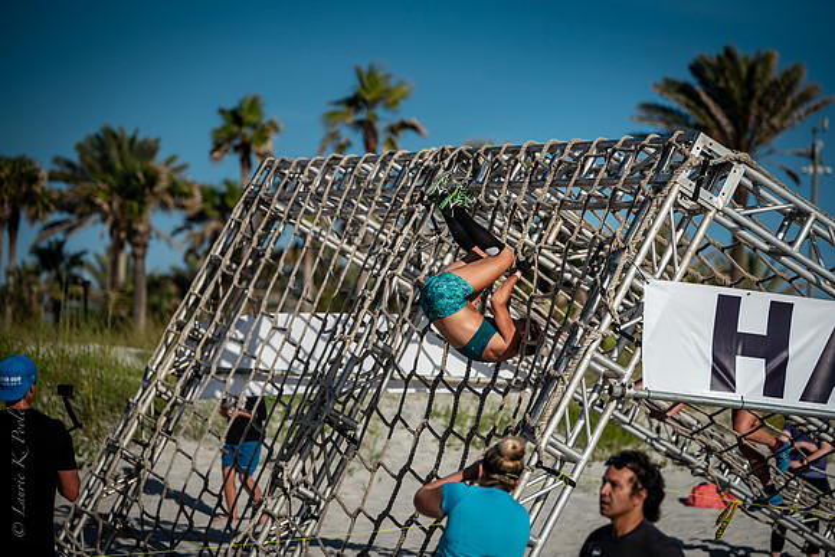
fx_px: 3447
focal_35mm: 149
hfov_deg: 13.8
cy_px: 253
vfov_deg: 9.2
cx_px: 470
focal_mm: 130
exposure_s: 1/4000
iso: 220
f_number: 2.8
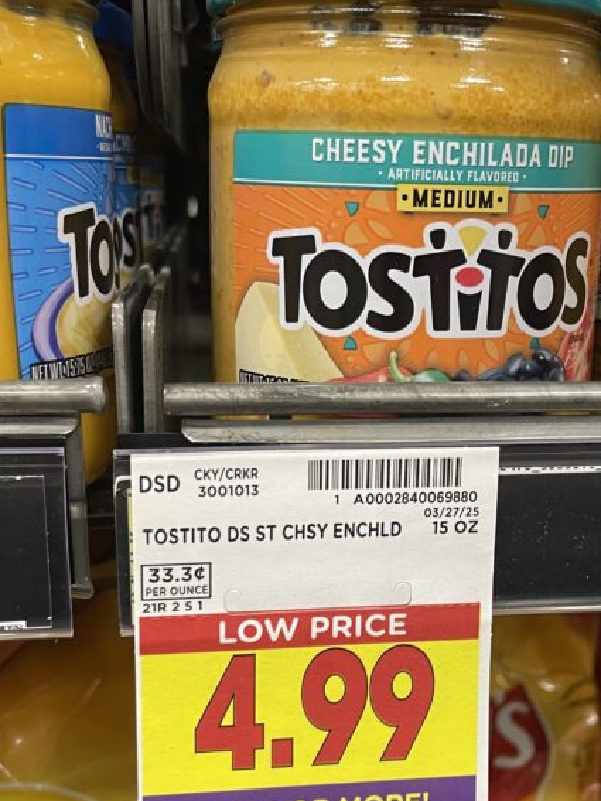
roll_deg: -1.5
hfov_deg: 30.6
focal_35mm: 47
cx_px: 409
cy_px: 454
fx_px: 1087
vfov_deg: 40.3
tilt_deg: -12.4
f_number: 1.6
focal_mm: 4.2
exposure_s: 1/60
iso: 160
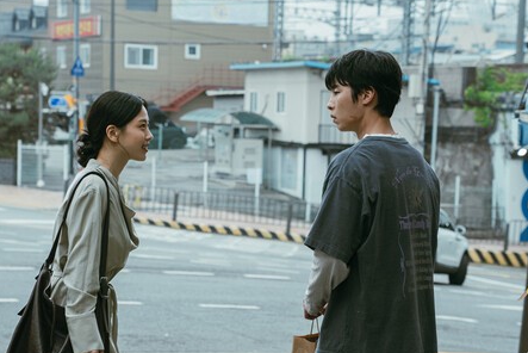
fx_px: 1350
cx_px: 277
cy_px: 216
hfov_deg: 22.1
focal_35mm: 92
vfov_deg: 14.9
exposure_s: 1/400
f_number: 4.5
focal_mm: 68
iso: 250
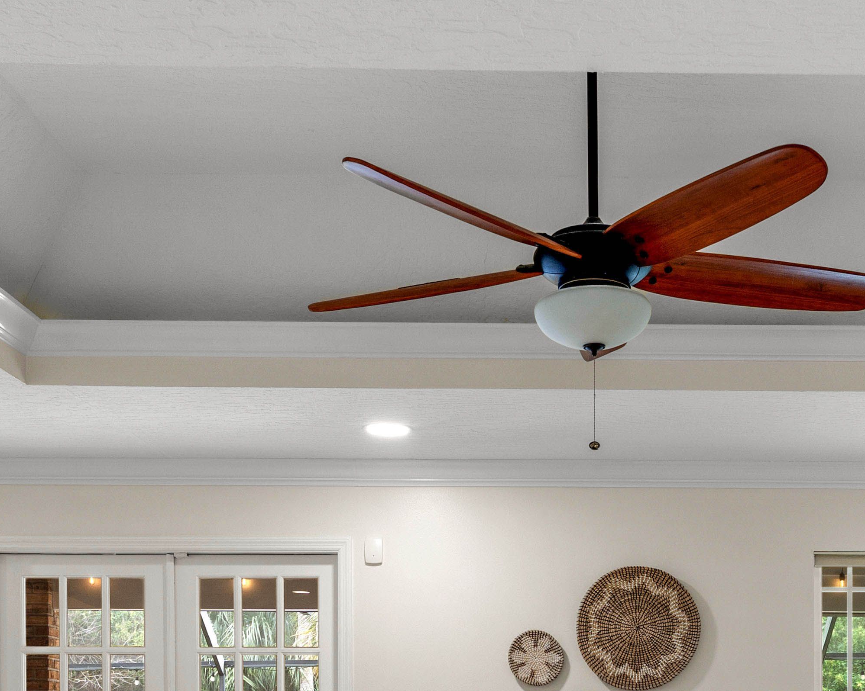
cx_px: 628
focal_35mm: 56
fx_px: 1433
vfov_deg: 24.9
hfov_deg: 33.0
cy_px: 794
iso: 250
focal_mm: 17
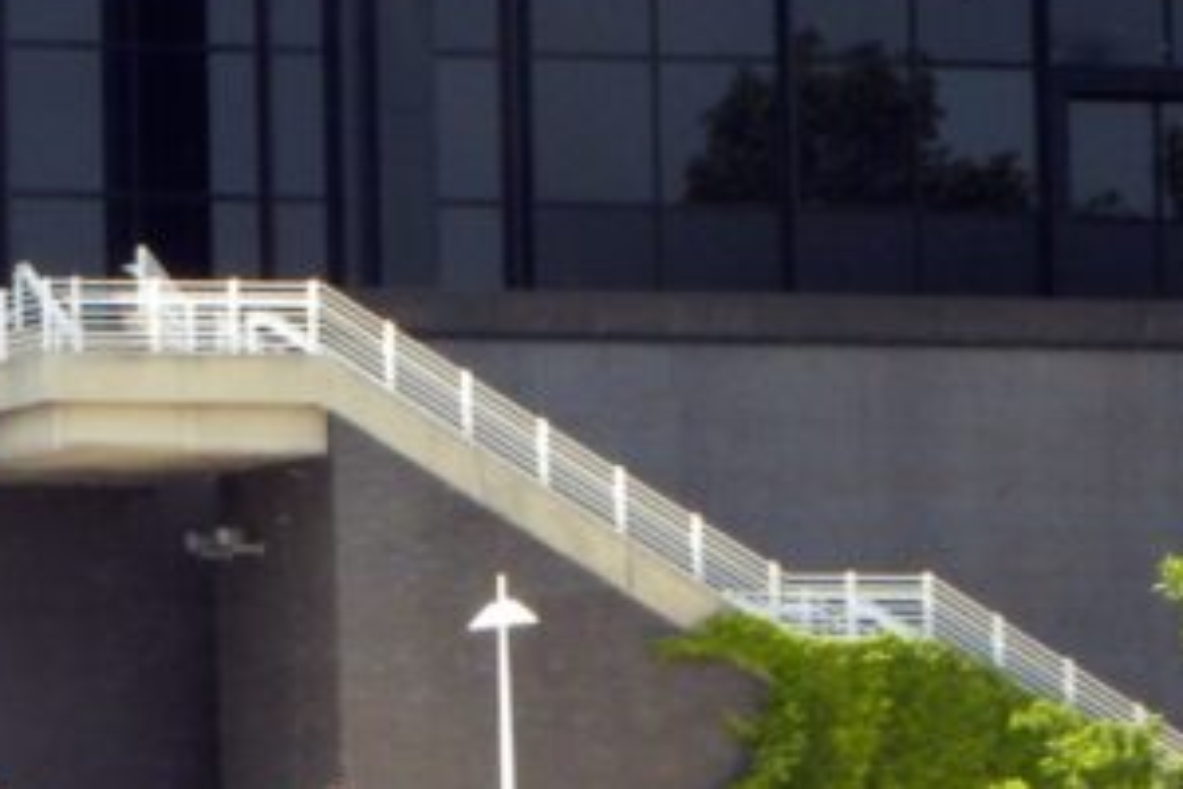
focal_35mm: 302
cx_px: -493
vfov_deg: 4.6
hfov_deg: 6.7
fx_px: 9923
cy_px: 323
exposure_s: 1/78.3
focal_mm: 15.1
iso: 100
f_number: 8
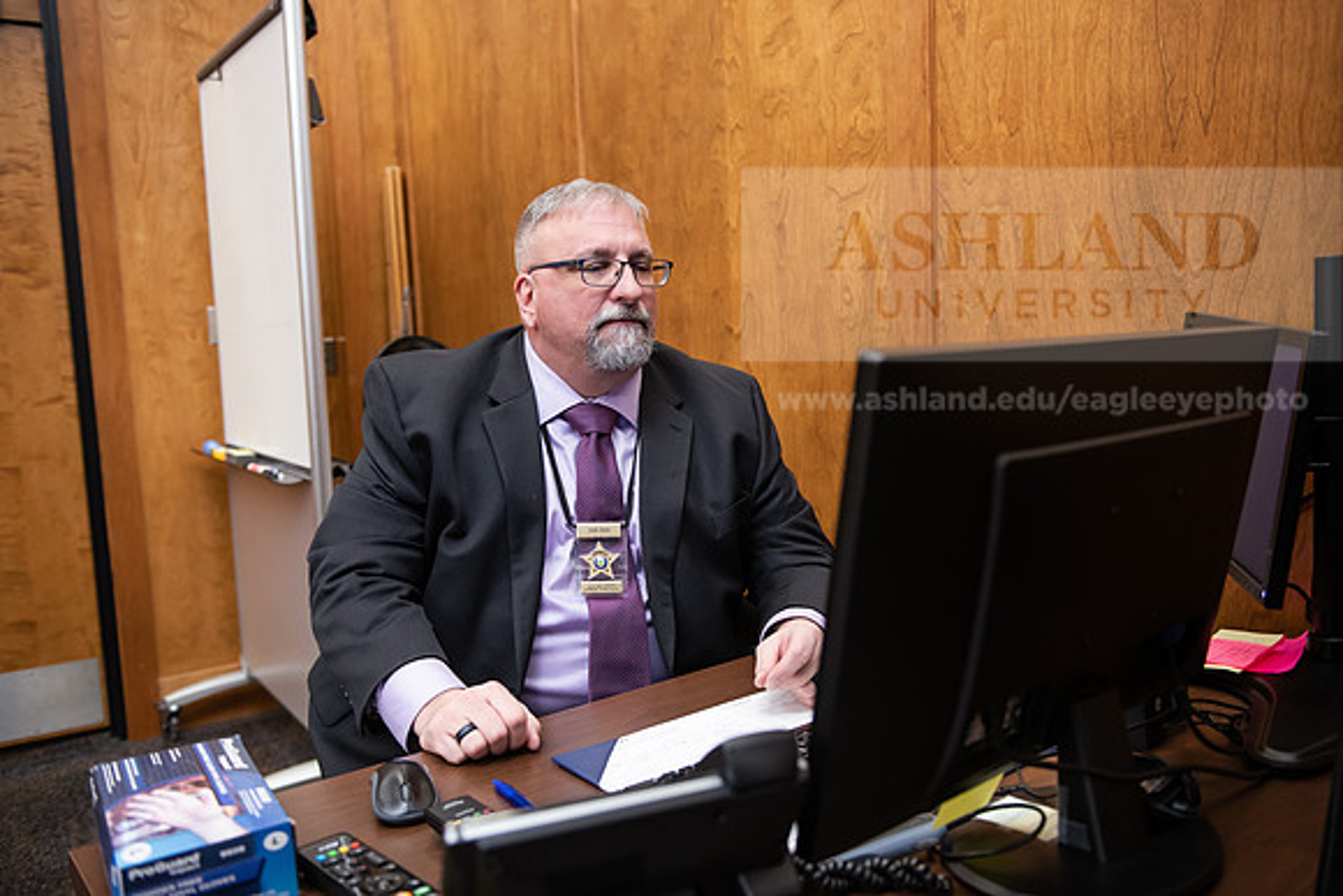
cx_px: 672
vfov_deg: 42.3
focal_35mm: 31
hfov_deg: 60.3
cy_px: 448
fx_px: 1157
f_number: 3.2
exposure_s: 1/200
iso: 1250
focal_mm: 31
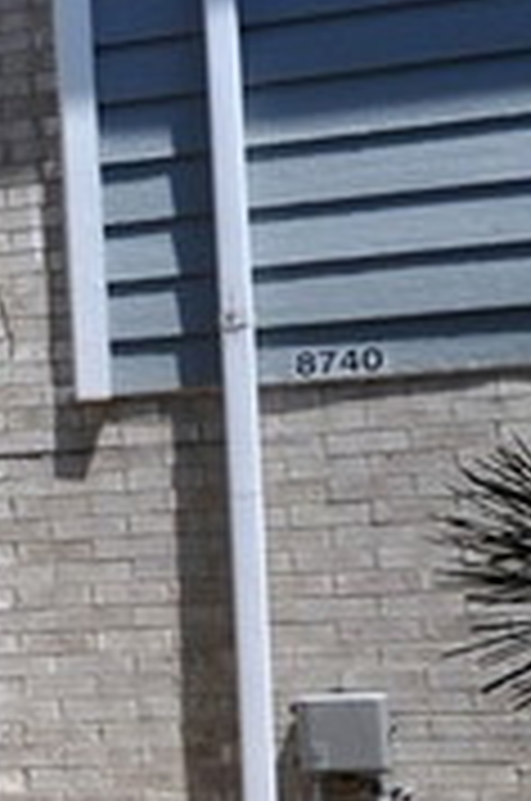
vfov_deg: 20.3
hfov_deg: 10.2
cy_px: 585
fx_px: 2222
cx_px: -1024
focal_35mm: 100
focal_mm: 11
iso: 200
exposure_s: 1/400
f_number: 10
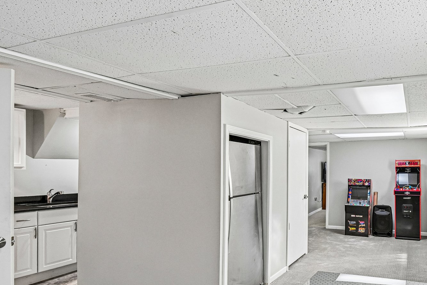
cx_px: 307
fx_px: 273
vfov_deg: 54.4
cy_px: 179
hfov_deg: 72.1
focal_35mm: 23
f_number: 8
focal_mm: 10
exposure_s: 1/15
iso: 400
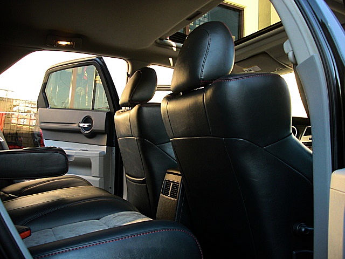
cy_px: 130
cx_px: 172
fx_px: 359
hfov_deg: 51.4
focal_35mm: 36
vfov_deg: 39.7
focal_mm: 6.3
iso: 100
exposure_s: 1/80
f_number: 2.8
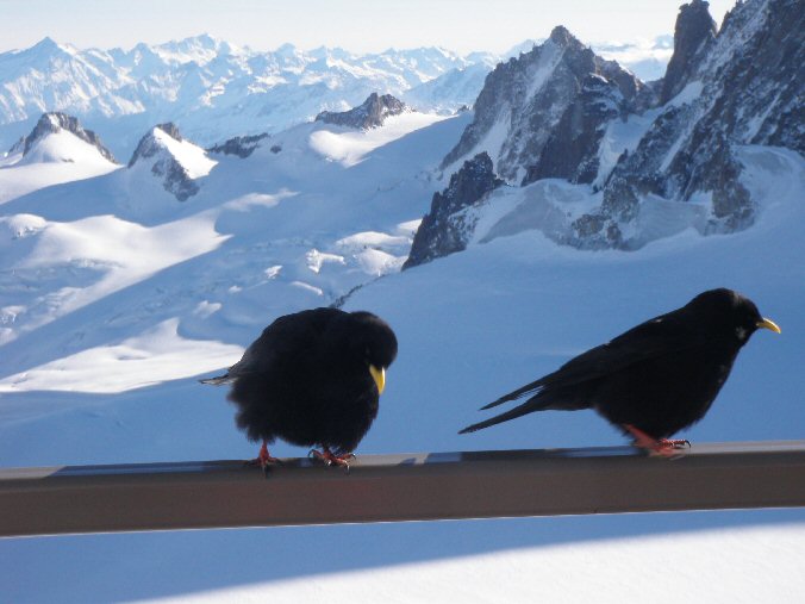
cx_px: 402
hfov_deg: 33.8
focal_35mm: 57
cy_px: 302
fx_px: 1326
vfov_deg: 25.7
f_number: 6.3
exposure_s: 1/160
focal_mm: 10.34
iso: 50
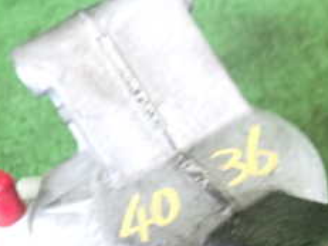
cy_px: 239
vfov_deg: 21.8
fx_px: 616
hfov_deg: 29.7
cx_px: 203
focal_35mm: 65
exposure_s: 1/30
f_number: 2
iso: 400
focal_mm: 4.5
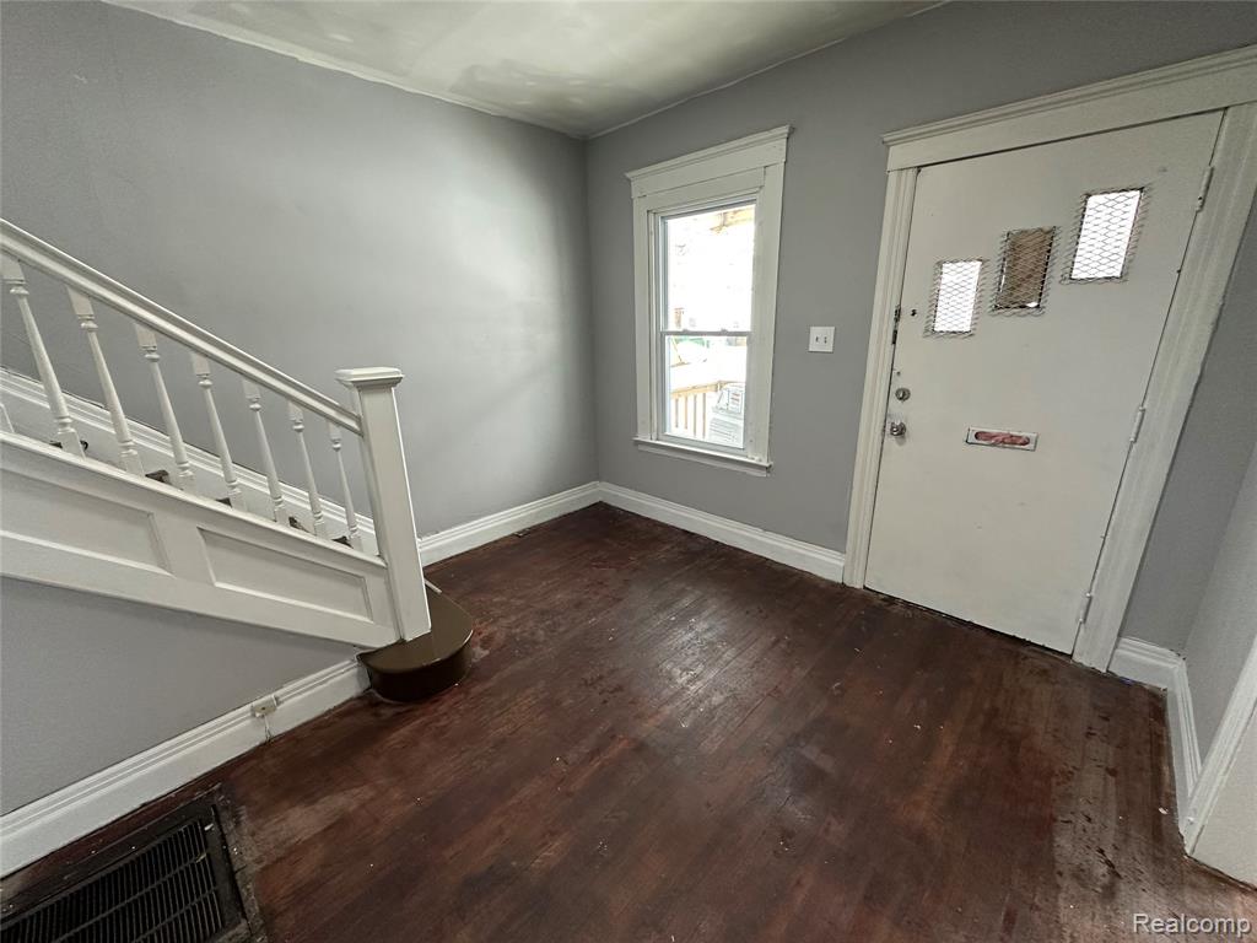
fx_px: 508
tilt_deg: -16.7
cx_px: 628
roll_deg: +1.7
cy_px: 472
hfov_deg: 102.1
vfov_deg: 85.7
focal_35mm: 14
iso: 250
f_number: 2.2
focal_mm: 2.22
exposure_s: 1/120
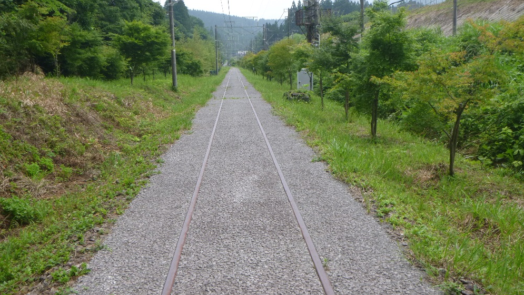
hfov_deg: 54.0
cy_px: 130
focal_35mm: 37
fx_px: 514
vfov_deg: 32.0
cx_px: 268
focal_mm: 5.9
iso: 100
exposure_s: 1/200
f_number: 4.3
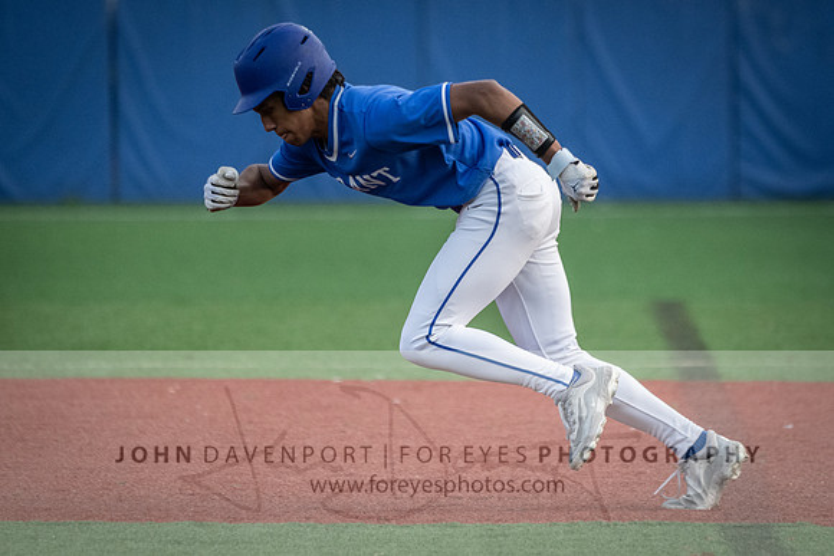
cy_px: 291
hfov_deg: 3.7
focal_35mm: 552
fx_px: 12786
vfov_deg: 2.5
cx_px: 509
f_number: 5.6
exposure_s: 1/1000
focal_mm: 400
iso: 3200
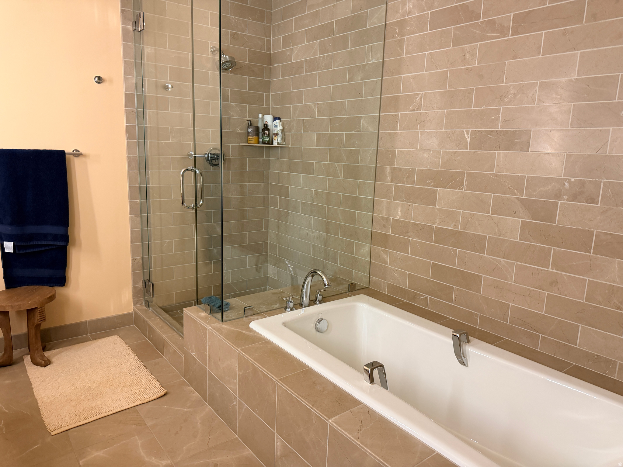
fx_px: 432
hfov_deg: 71.6
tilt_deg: -10.1
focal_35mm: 24
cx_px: 312
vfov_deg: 56.8
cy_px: 234
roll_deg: -2.2
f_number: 1.78
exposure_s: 1/96
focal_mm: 6.76
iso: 200
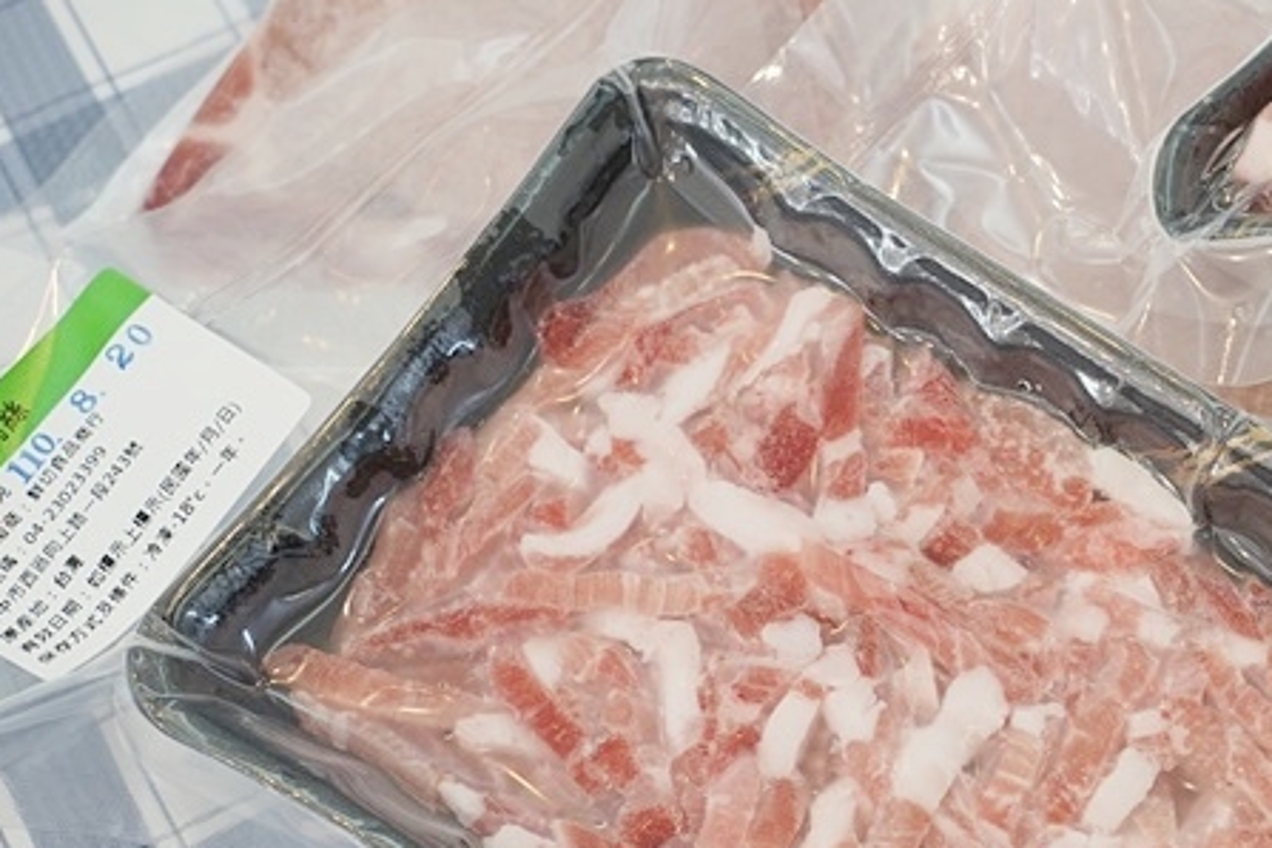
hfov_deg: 29.1
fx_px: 2402
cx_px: 985
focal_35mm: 68
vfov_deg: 19.7
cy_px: 736
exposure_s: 1/60
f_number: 5.6
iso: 800
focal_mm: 38
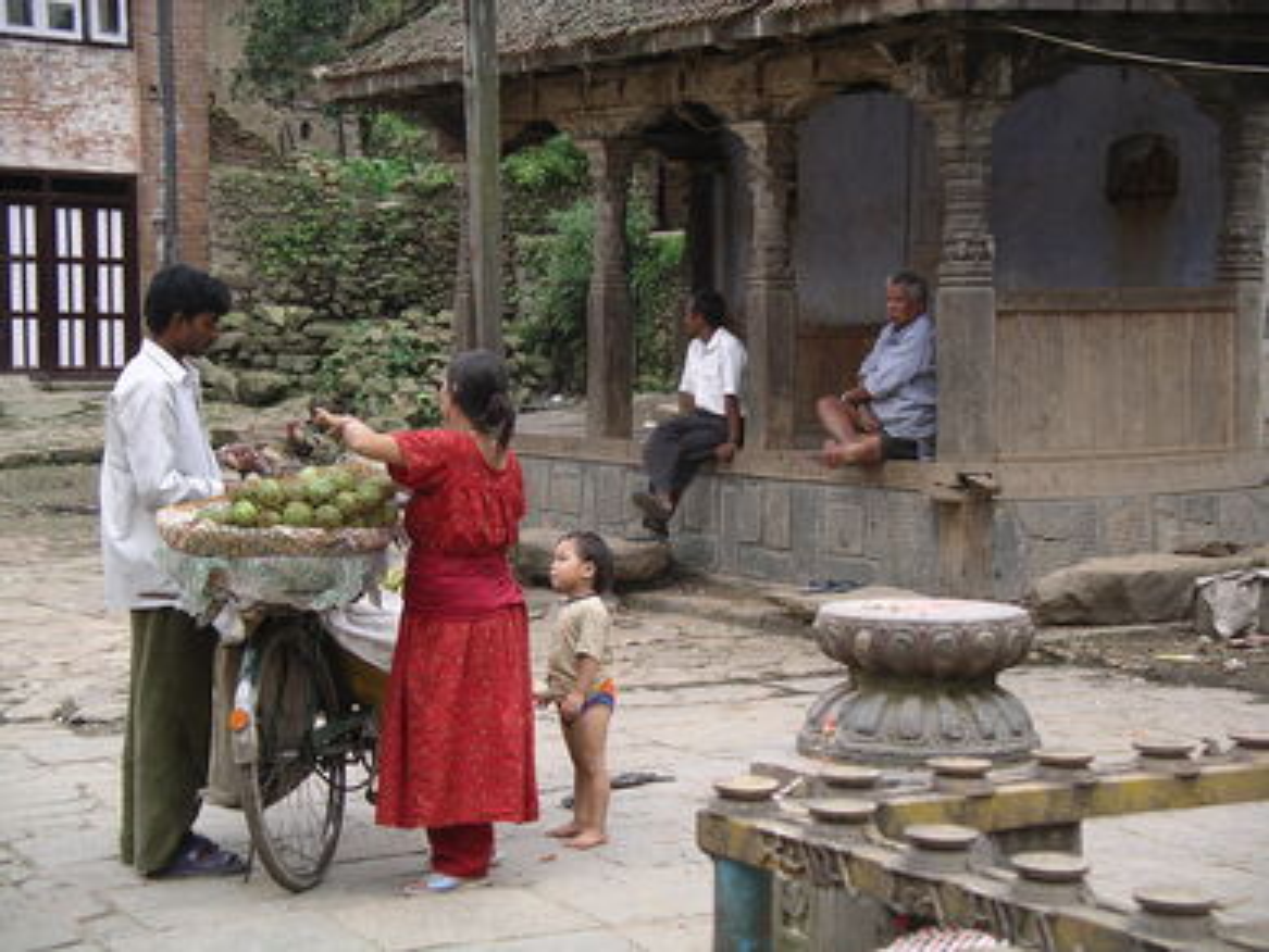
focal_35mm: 84
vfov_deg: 17.6
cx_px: 634
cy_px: 476
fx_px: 3080
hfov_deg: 23.3
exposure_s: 1/174
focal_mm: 17.4
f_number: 3.6
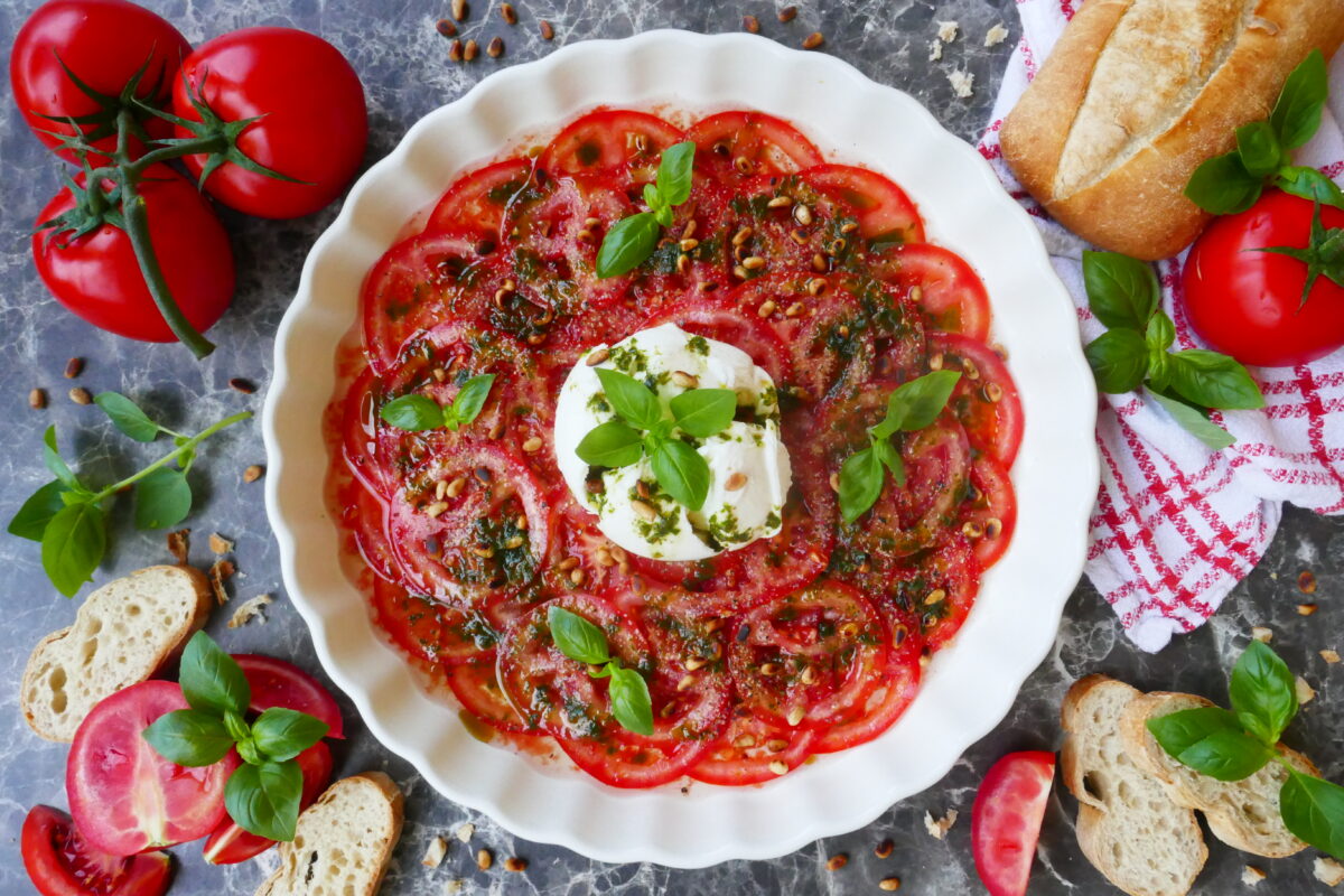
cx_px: 672
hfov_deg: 71.5
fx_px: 933
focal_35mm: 25
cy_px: 448
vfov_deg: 51.3
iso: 1600
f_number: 8
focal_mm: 9.1
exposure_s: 1/20
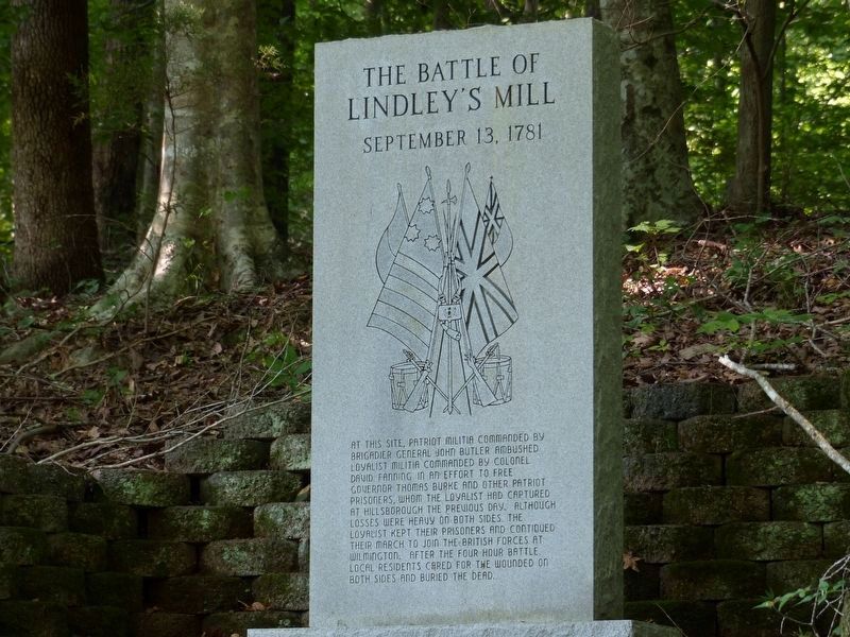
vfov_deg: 9.5
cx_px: 425
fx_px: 3855
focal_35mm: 157
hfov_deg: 12.6
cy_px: 318
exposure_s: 1/80
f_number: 2.8
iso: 160
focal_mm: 28.3
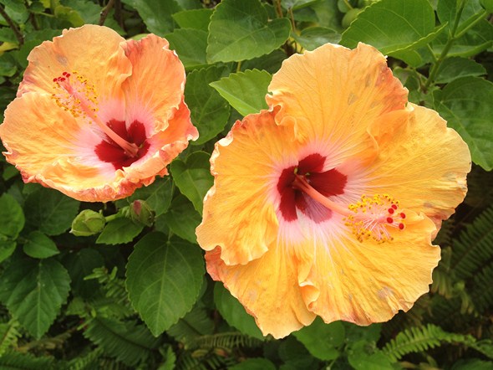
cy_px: 185
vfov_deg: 40.7
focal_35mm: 35
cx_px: 246
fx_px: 498
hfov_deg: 52.6
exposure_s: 1/381
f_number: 2.4
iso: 64
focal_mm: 4.28
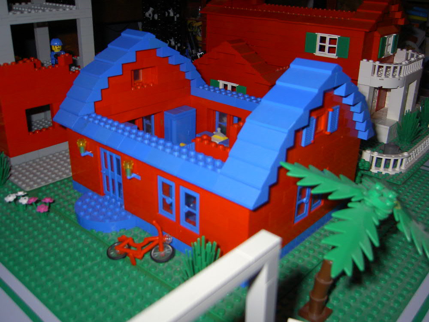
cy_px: 161
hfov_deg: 54.0
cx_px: 214
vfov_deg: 41.8
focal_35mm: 34
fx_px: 421
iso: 100
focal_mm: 5.6
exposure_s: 1/60
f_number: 2.8
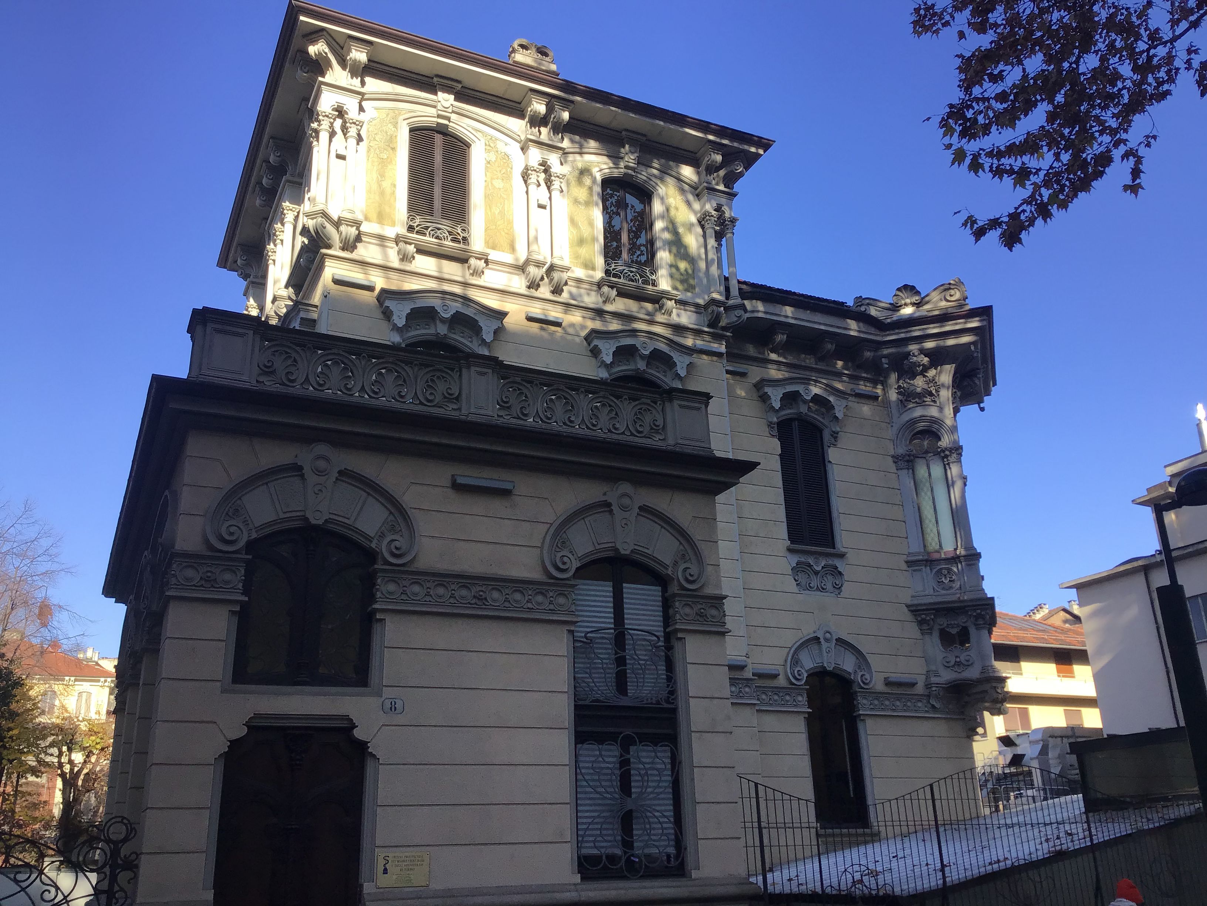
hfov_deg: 58.4
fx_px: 1081
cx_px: 604
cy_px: 453
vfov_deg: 45.4
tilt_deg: +20.5
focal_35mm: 31
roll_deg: +2.1
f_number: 2.4
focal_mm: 3.3
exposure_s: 1/529
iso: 25
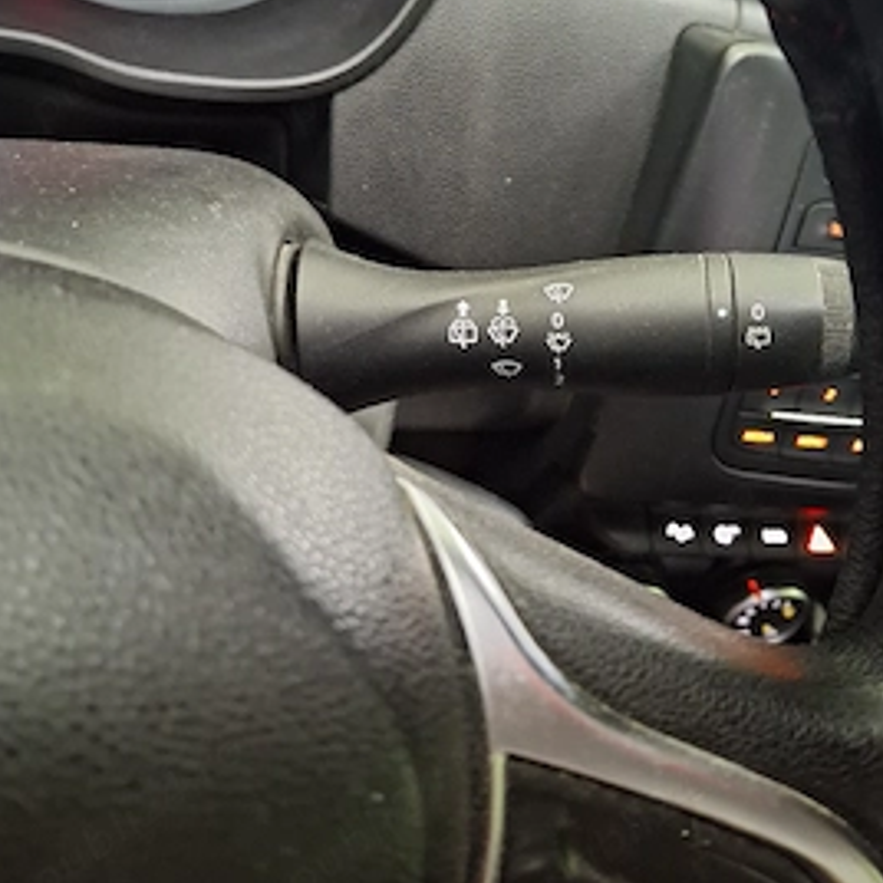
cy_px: 343
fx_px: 952
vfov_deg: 49.4
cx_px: 458
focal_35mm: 33
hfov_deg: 49.7
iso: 1600
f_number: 1.8
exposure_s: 1/14
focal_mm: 4.69
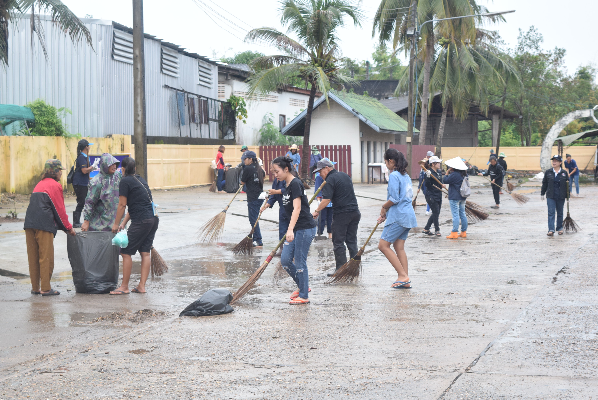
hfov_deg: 27.0
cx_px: 299
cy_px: 200
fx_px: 1247
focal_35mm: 75
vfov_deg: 18.2
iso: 800
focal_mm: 50
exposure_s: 1/640
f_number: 5.6
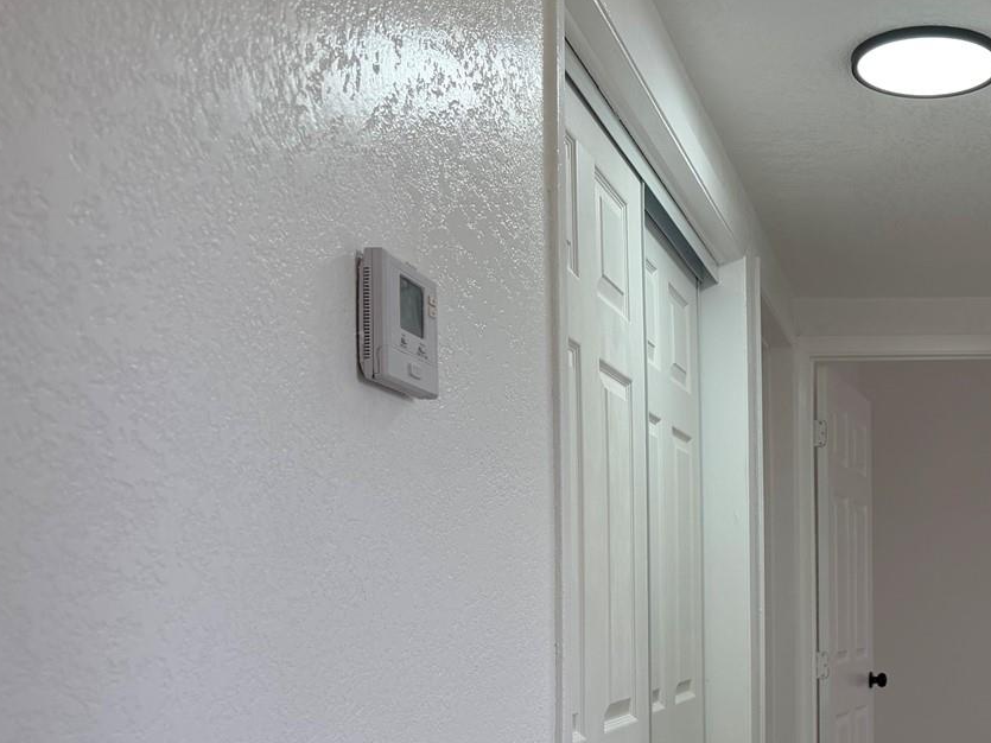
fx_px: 1317
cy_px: 610
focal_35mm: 46
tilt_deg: +0.7
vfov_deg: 30.6
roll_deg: +0.5
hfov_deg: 38.4
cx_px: 895
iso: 80
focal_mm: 6.76
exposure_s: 1/182
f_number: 1.78
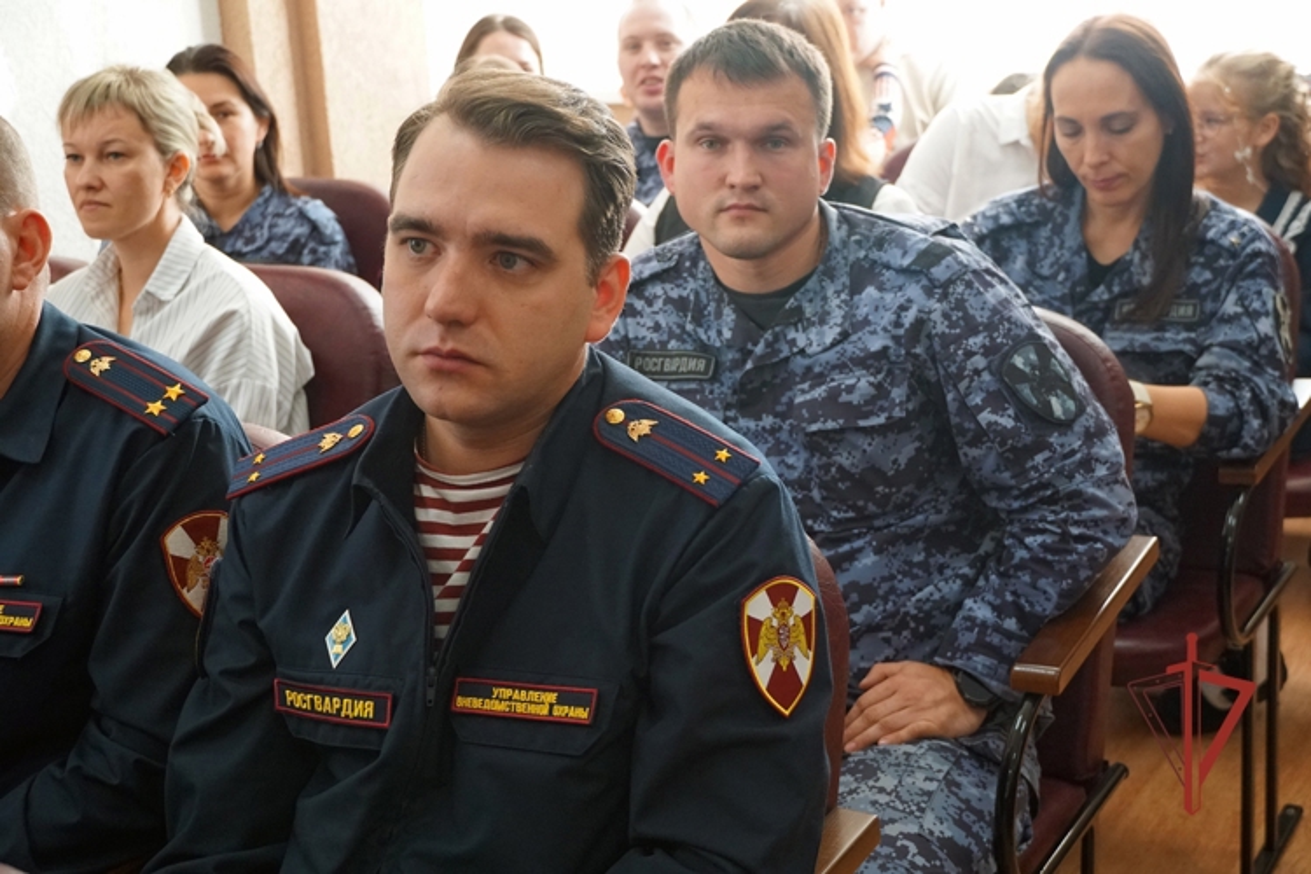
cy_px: 437
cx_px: 656
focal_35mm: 52
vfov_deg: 25.8
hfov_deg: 37.9
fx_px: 1912
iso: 2000
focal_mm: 35
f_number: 4.5
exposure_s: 1/160
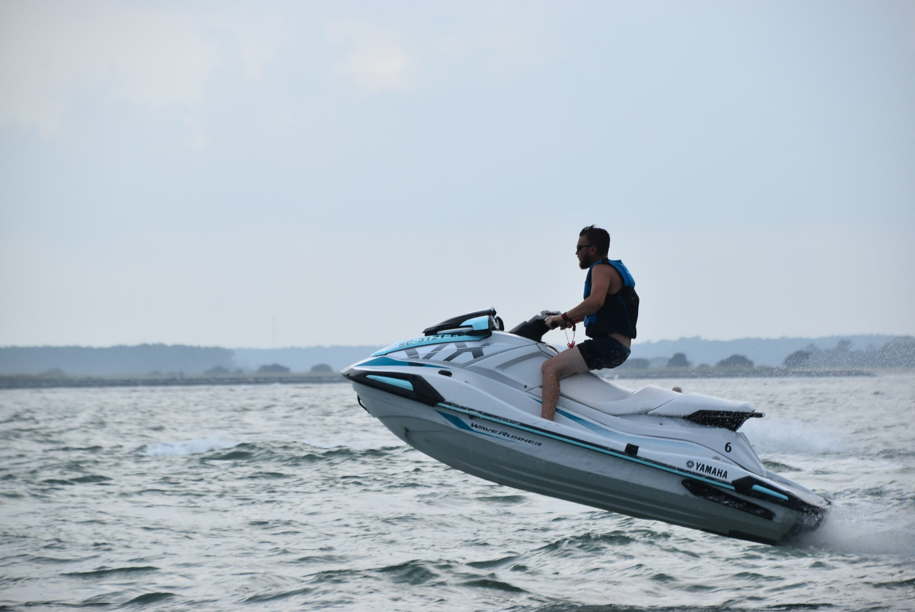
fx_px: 5150
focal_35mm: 202
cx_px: 458
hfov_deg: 10.2
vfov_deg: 6.8
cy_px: 306
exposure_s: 1/1600
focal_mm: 135
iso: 400
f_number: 6.3
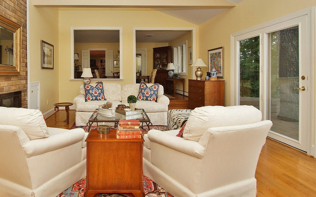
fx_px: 181
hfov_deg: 80.8
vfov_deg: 56.5
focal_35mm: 21
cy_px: 73
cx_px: 119
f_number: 5
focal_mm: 10
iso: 800
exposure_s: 1/125
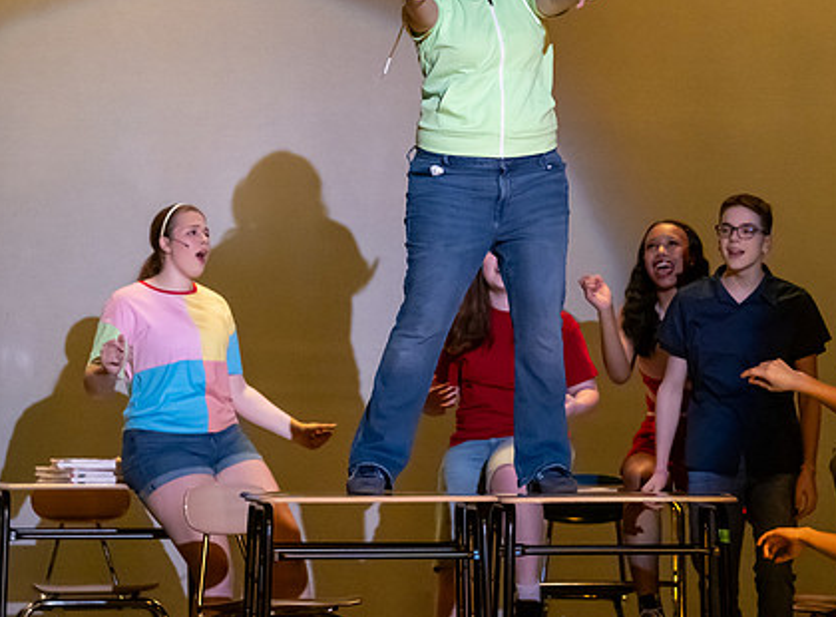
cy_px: 123
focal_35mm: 295
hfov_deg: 6.8
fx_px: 7084
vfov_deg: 5.0
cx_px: 453
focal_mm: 155
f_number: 2.8
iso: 2800
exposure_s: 1/500
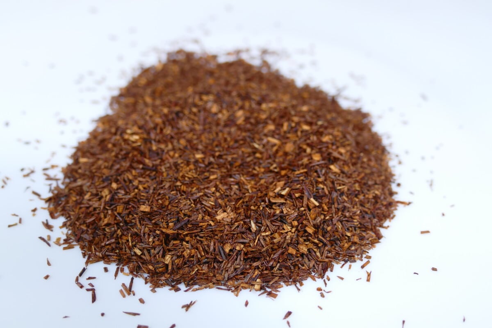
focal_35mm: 49
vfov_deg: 27.5
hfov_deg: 40.3
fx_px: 670
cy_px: 164
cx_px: 246
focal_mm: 17.83
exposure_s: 1/80
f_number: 3.3
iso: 250
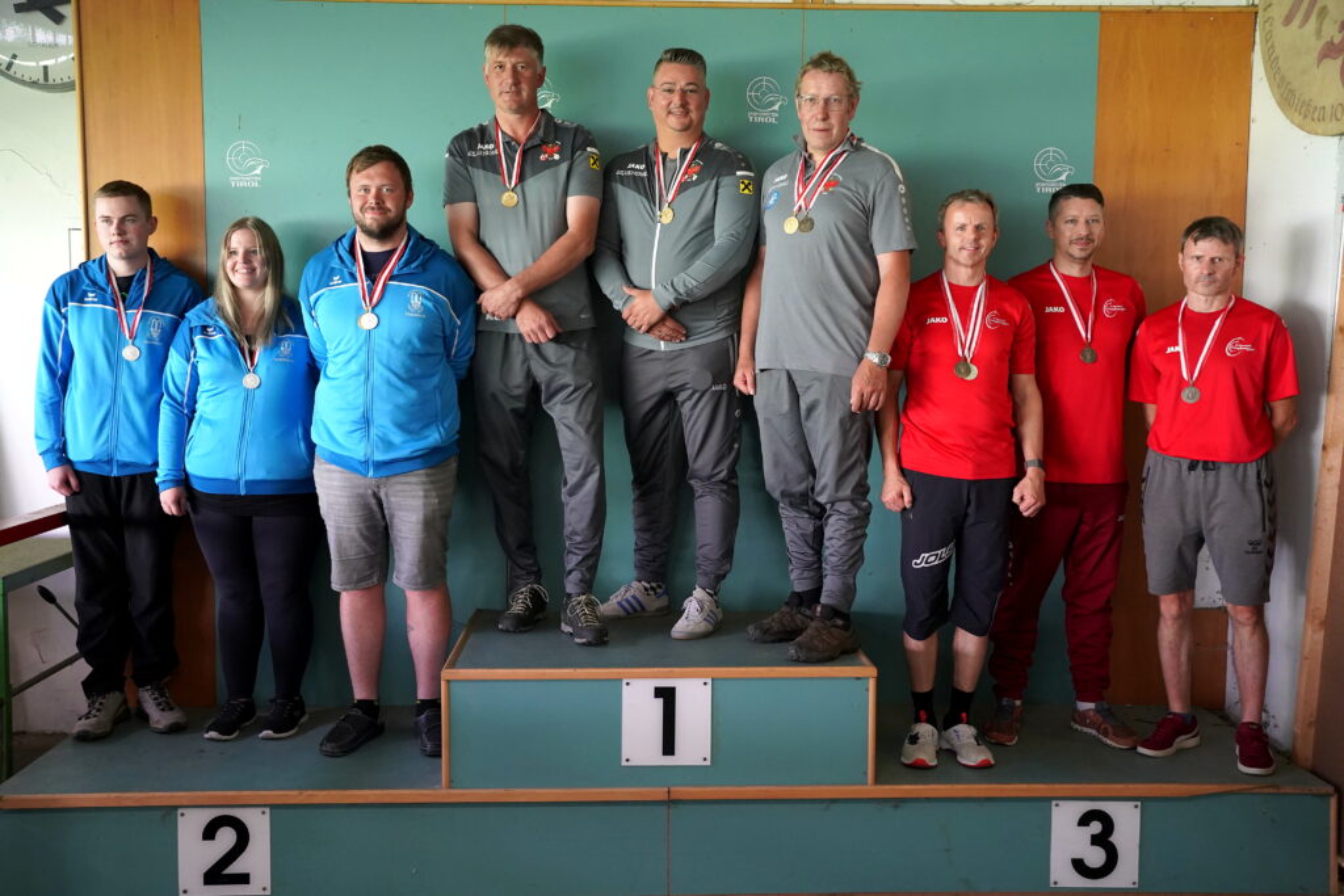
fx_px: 1269
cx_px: 672
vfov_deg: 38.9
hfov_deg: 55.8
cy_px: 448
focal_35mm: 34
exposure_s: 1/160
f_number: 4
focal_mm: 34
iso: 4000
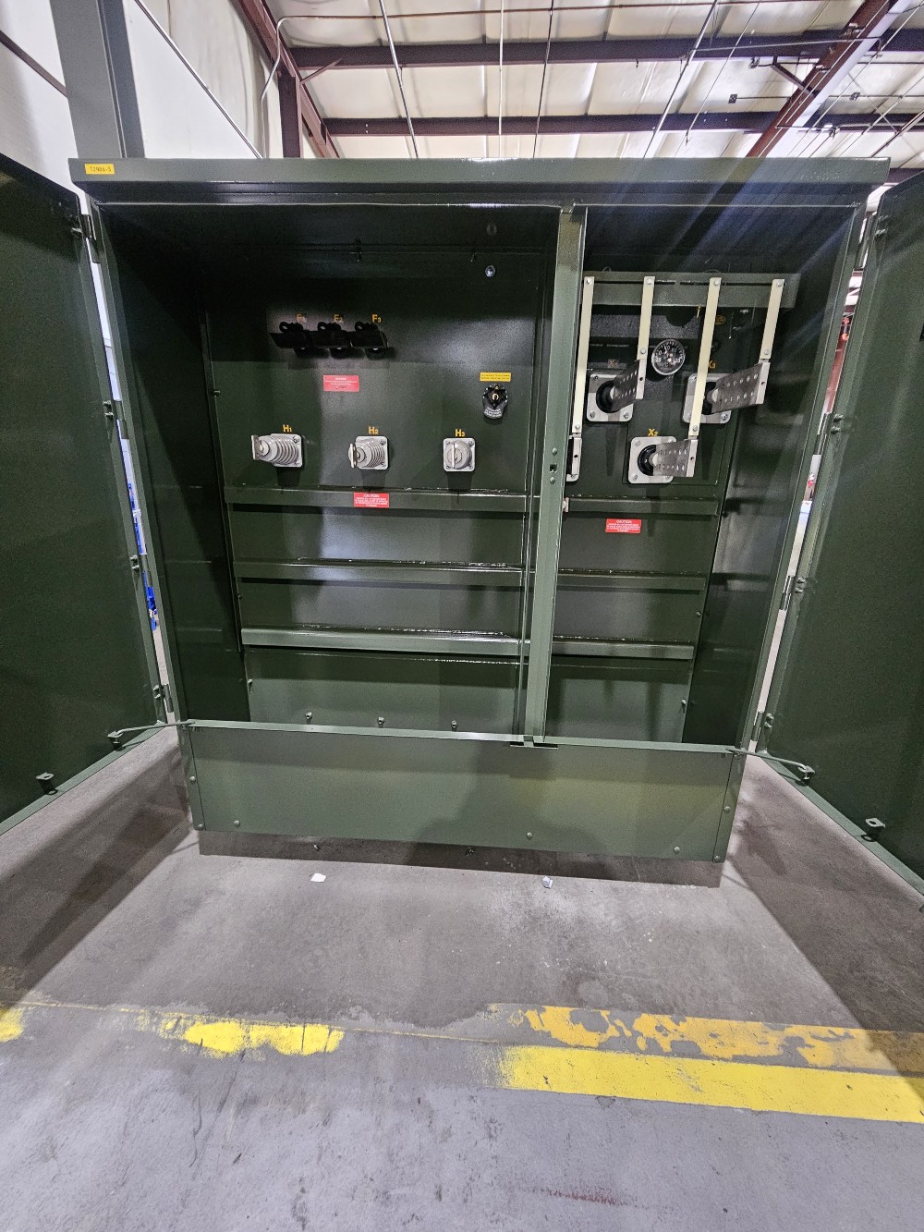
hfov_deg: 89.9
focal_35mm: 13
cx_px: 462
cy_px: 616
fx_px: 463
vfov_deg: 106.2
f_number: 2.2
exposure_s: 1/24
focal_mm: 2.2
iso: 640
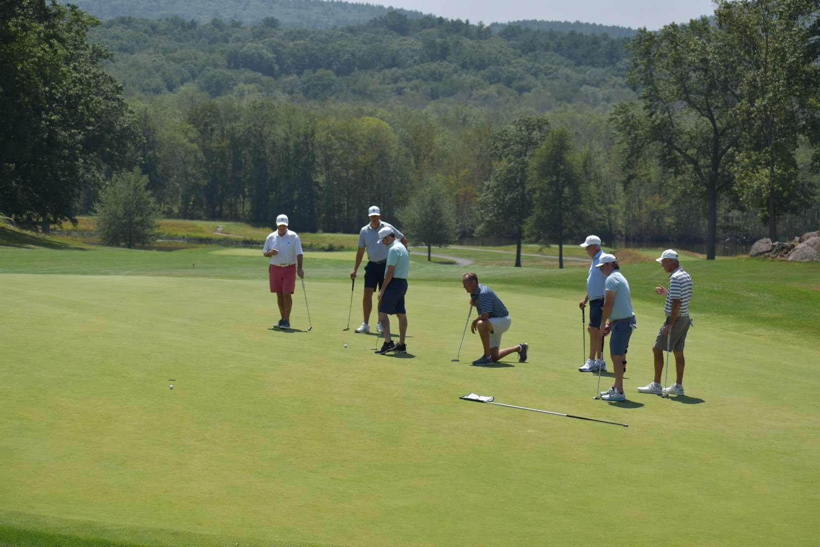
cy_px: 274
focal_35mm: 105
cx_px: 410
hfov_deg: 19.5
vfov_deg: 13.0
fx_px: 2391
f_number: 5.6
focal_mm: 70
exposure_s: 1/1600
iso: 200
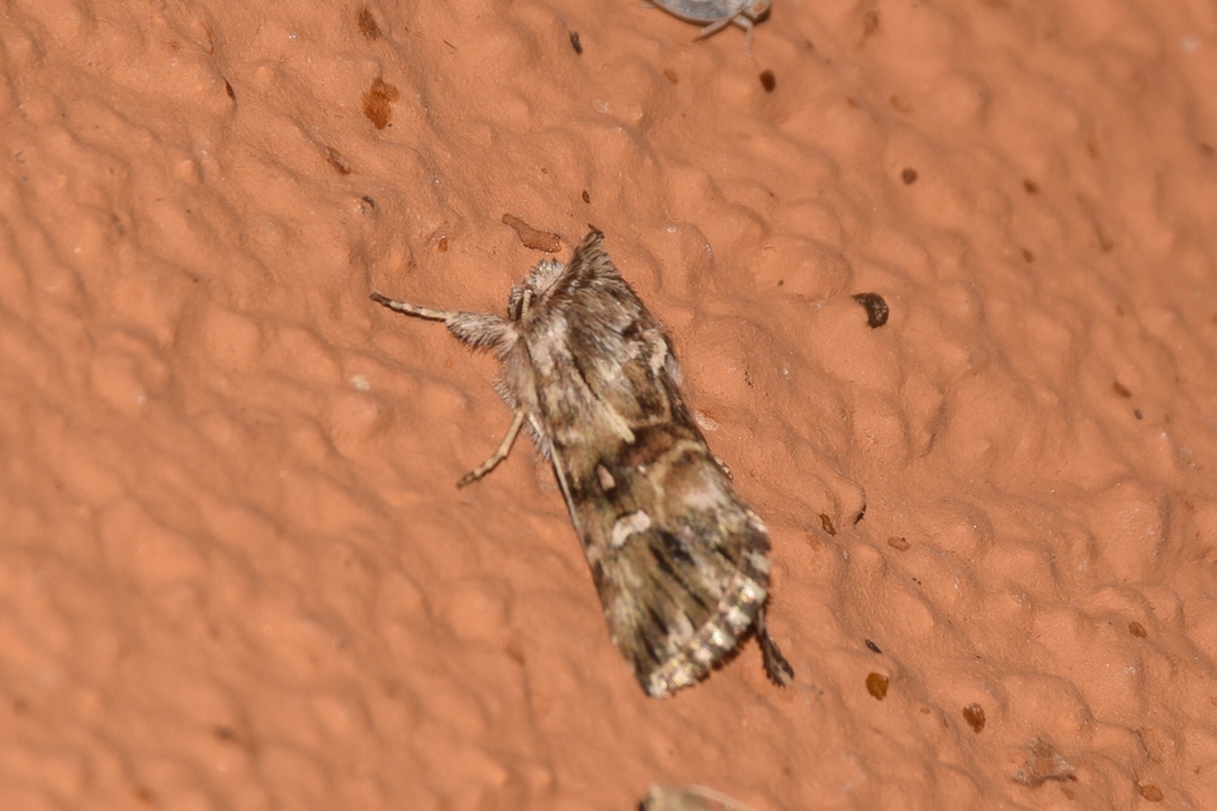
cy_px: 406
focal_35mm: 210
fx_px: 7099
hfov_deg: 9.8
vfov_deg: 6.5
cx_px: 608
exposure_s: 1/160
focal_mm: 140
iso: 100
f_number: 13
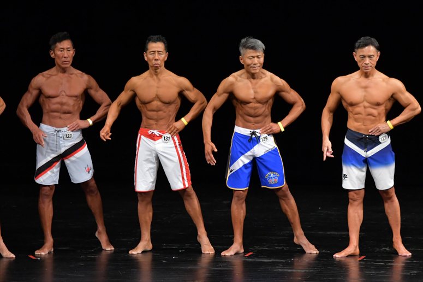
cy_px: 141
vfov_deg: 5.1
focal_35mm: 270
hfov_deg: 7.6
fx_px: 3171
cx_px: 212
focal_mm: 180
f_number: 5.6
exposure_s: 1/400
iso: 3200
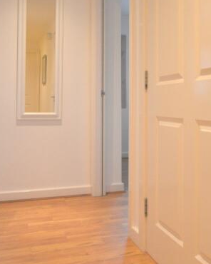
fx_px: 304
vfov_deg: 46.4
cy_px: 98
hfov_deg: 38.2
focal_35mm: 39
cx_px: 105
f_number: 4
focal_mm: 10
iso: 640
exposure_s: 1/60
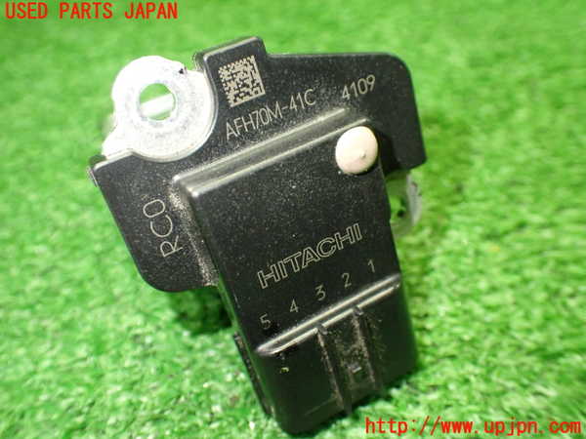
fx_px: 542
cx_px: 293
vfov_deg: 44.2
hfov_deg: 56.8
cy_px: 220
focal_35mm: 32
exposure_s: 1/125
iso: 800
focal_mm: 5.79
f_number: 2.4
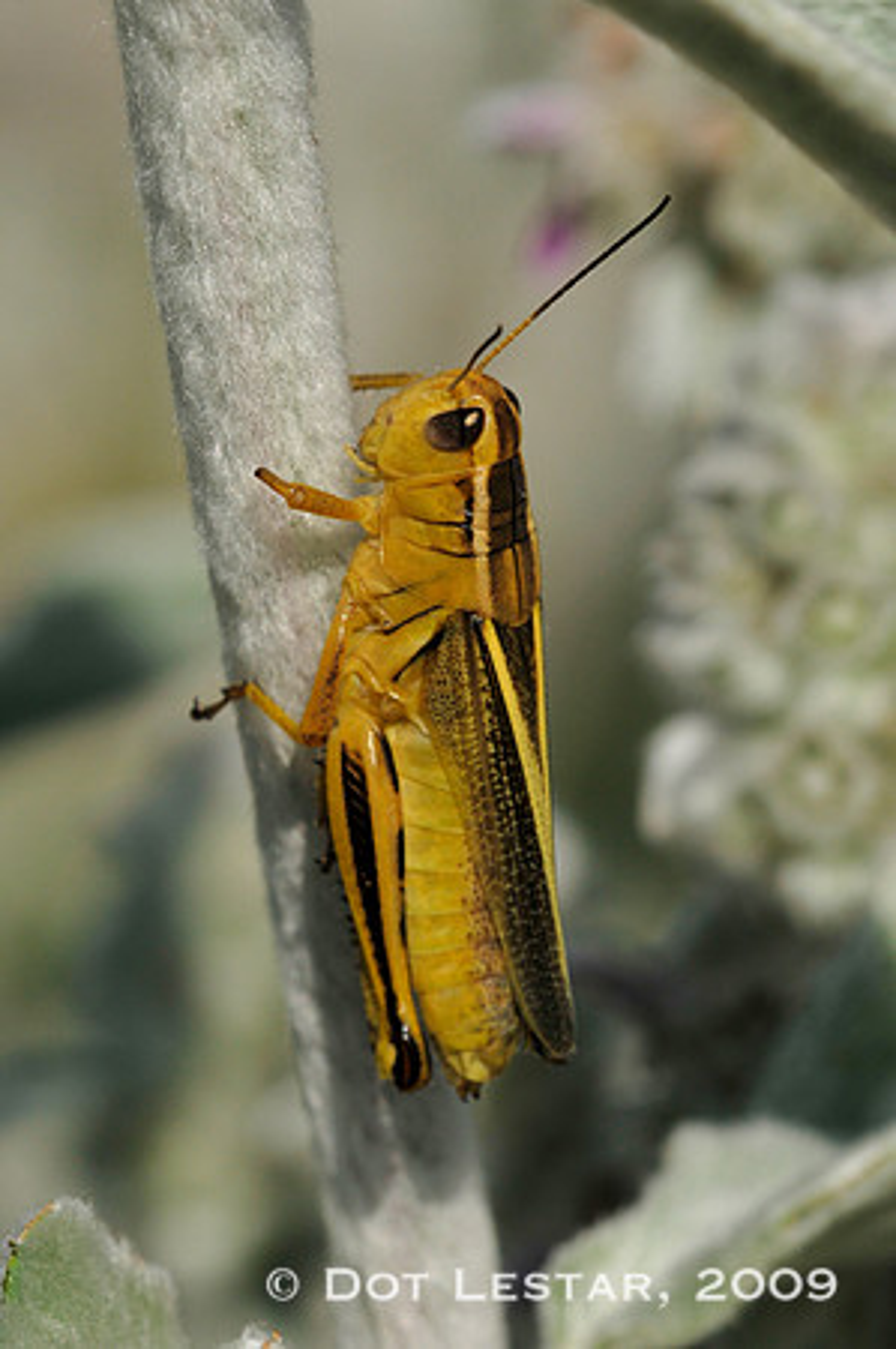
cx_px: 448
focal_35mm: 300
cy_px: 674
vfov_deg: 6.9
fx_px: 11225
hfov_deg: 4.6
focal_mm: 200
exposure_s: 1/800
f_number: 14
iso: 200
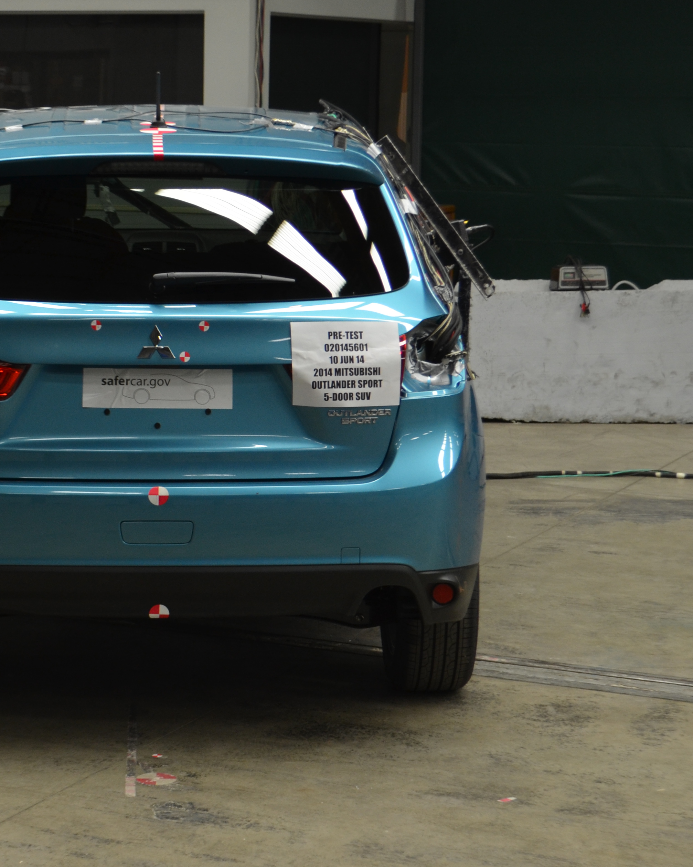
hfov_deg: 17.3
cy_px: 533
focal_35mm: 88
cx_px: 156
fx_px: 2256
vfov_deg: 21.7
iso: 400
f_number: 4.8
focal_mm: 32
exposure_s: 1/100
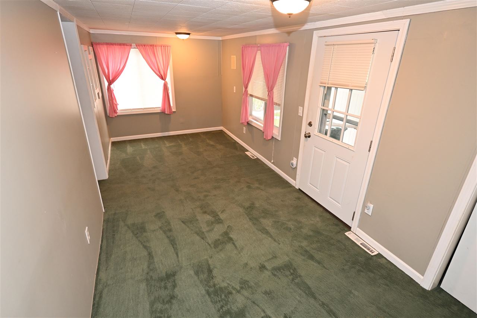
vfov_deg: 67.4
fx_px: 238
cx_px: 238
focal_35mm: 18
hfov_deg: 90.0
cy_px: 159
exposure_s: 1/60
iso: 800
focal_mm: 12
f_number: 4.8
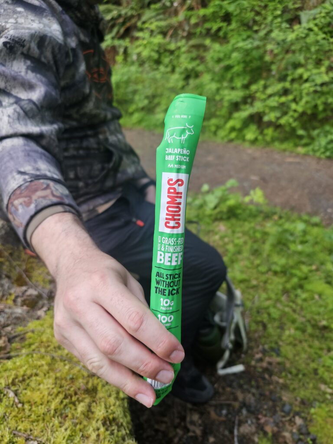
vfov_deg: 73.9
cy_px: 222
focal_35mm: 23
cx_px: 166
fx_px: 295
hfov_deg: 58.9
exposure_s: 1/180
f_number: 1.7
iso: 100
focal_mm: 6.3
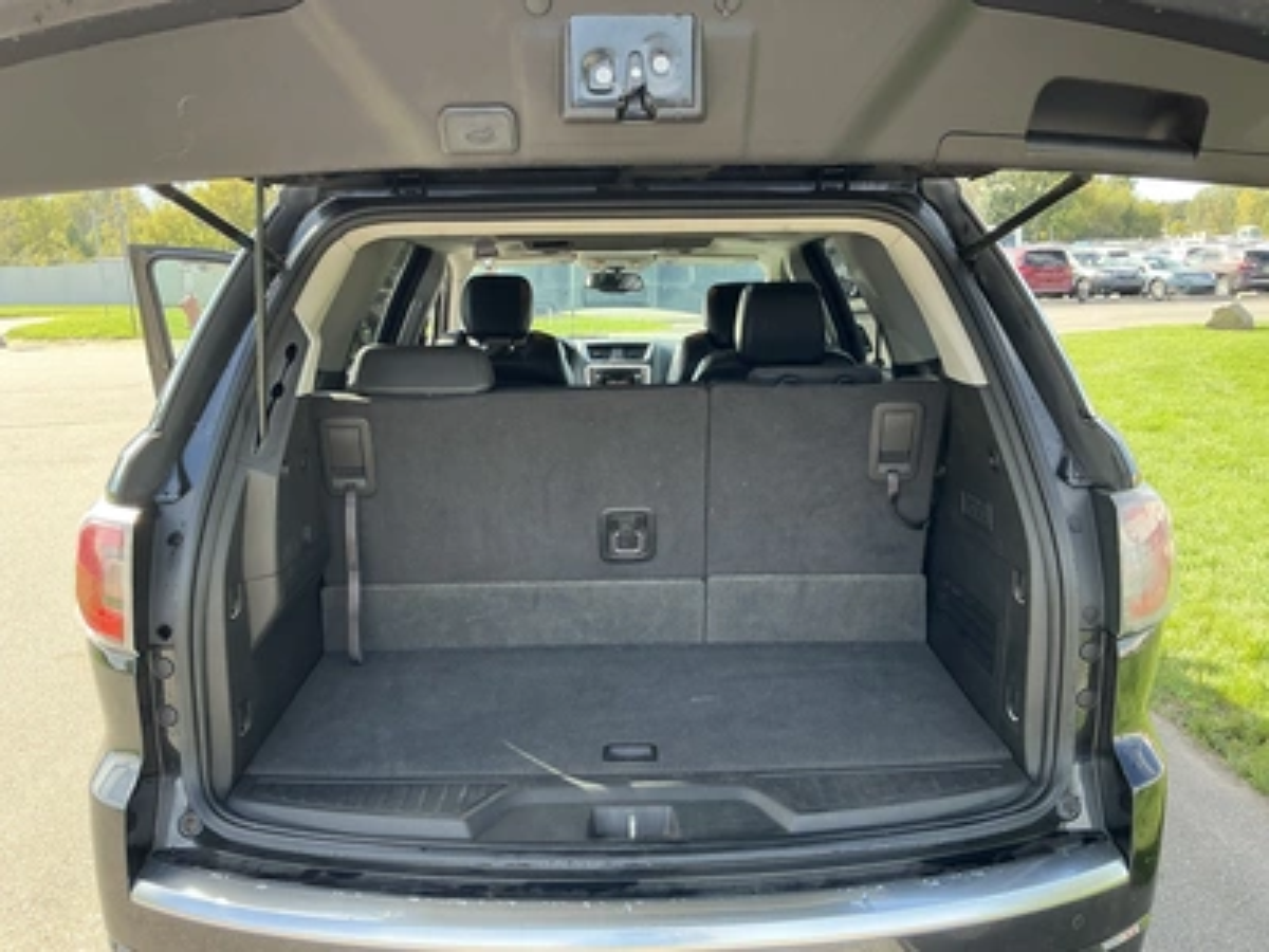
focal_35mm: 28
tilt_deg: -9.7
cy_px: 476
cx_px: 634
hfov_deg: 63.4
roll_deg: +0.6
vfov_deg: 49.7
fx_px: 1026
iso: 32
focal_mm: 3
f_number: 1.8
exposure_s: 1/172
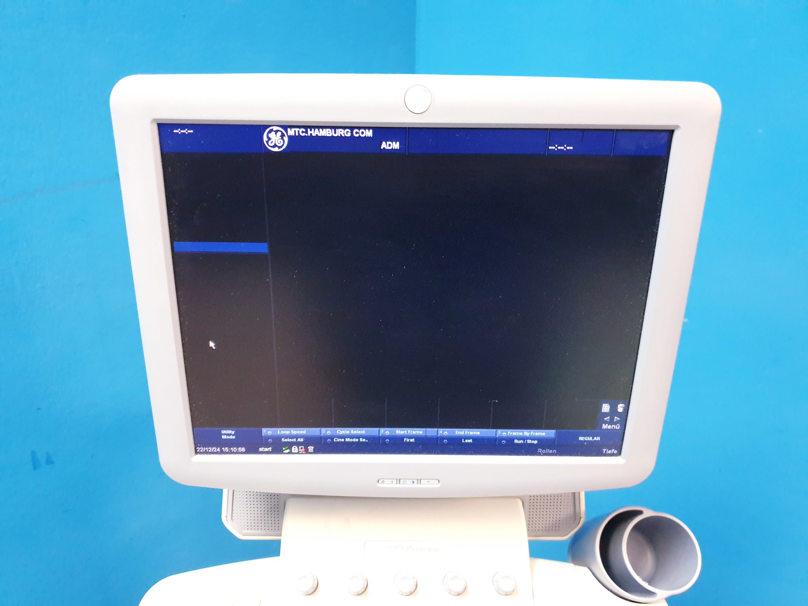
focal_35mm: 26
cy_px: 303
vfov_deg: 53.1
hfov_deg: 67.3
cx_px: 404
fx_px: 607
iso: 400
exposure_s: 1/50
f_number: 1.5
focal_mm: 4.3
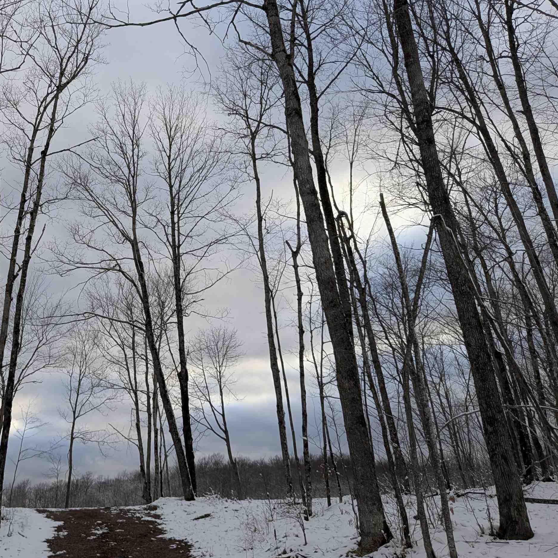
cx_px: 109
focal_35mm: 35
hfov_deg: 44.8
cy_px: 230
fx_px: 638
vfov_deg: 47.0
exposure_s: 1/377
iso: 42
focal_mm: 4.53
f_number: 1.7
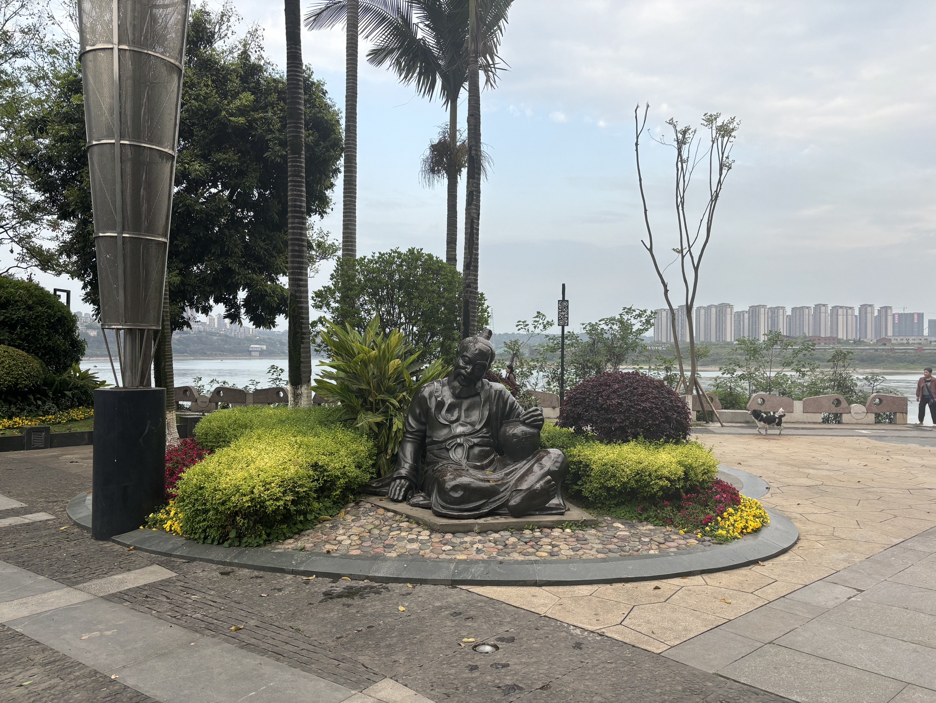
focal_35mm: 26
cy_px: 352
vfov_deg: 53.1
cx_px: 468
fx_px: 703
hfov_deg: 67.3
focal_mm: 5.96
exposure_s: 1/597
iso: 50
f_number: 1.6
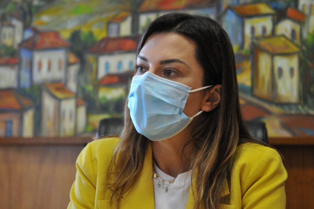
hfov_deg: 24.6
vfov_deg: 16.5
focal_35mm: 82
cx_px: 157
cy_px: 104
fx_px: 719
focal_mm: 55
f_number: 2.8
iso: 1000
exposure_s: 1/100
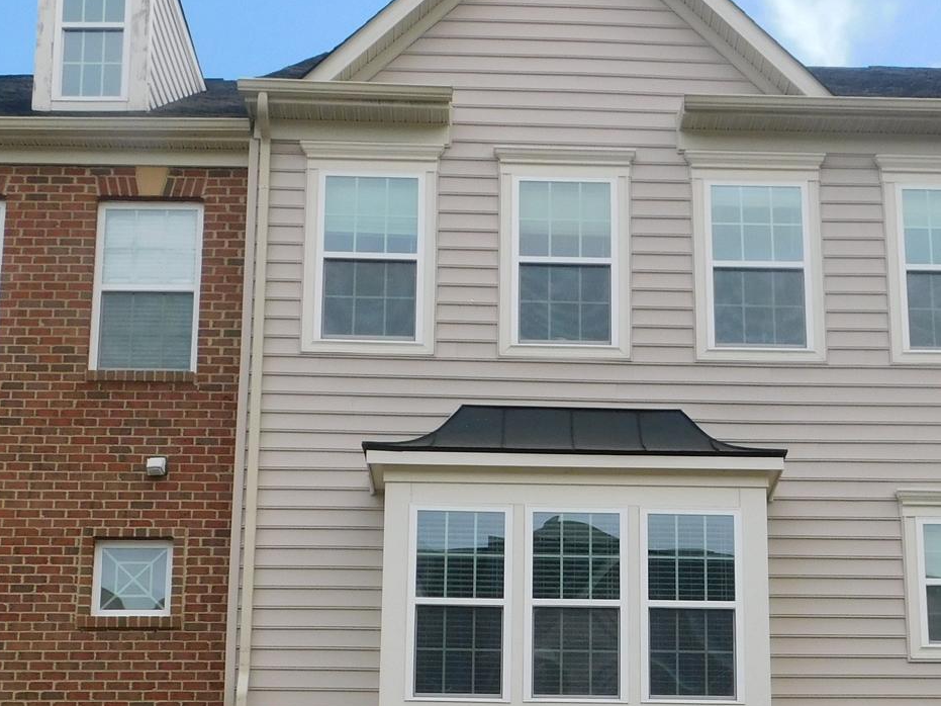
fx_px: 1794
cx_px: 603
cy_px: 653
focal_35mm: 66
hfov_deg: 29.2
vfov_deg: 21.7
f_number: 3.2
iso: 125
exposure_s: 1/1000
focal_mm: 5.3
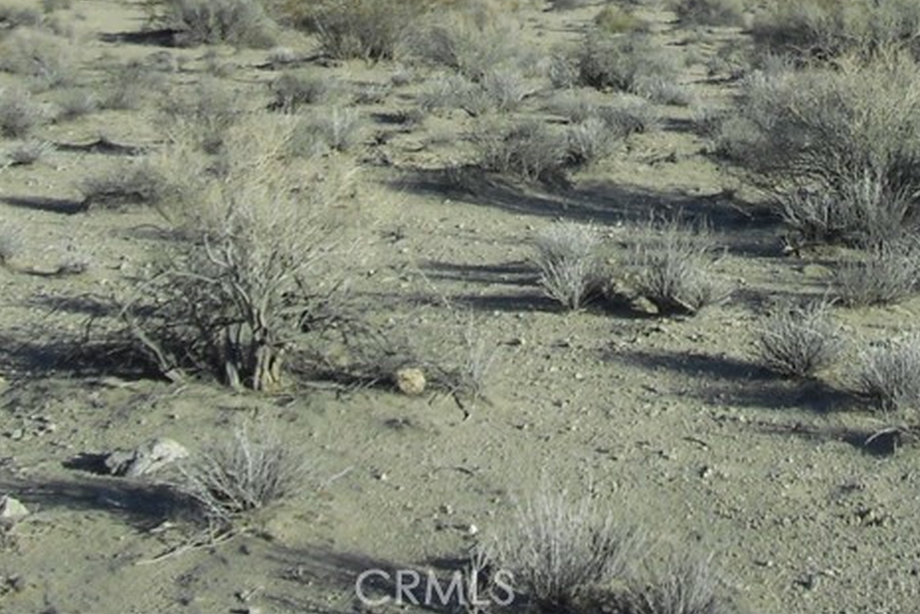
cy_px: -145
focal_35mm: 87
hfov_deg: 23.1
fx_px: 2223
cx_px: 708
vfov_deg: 15.1
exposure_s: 1/250
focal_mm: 6.2
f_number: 8
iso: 100
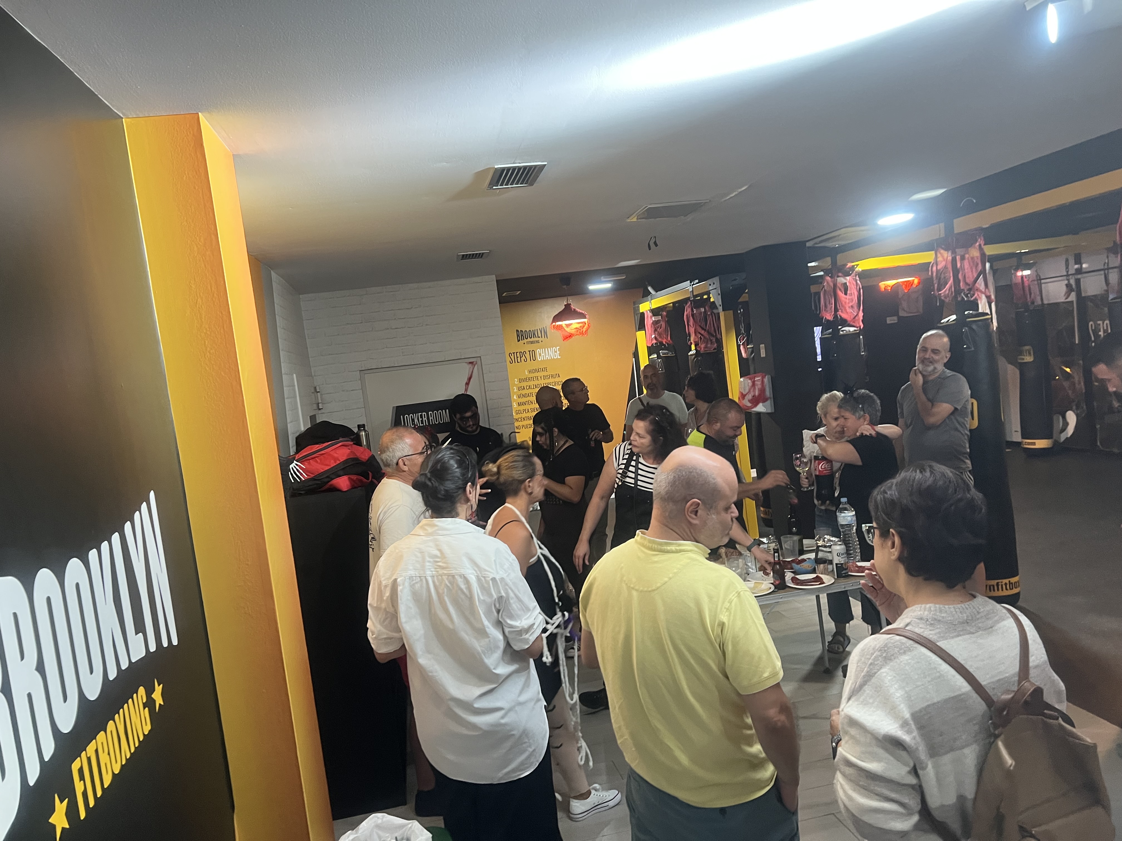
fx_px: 843
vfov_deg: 53.1
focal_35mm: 26
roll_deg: +5.5
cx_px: 561
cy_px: 420
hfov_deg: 67.3
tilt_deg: -2.2
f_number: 1.5
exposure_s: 1/50
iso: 250
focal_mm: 5.7
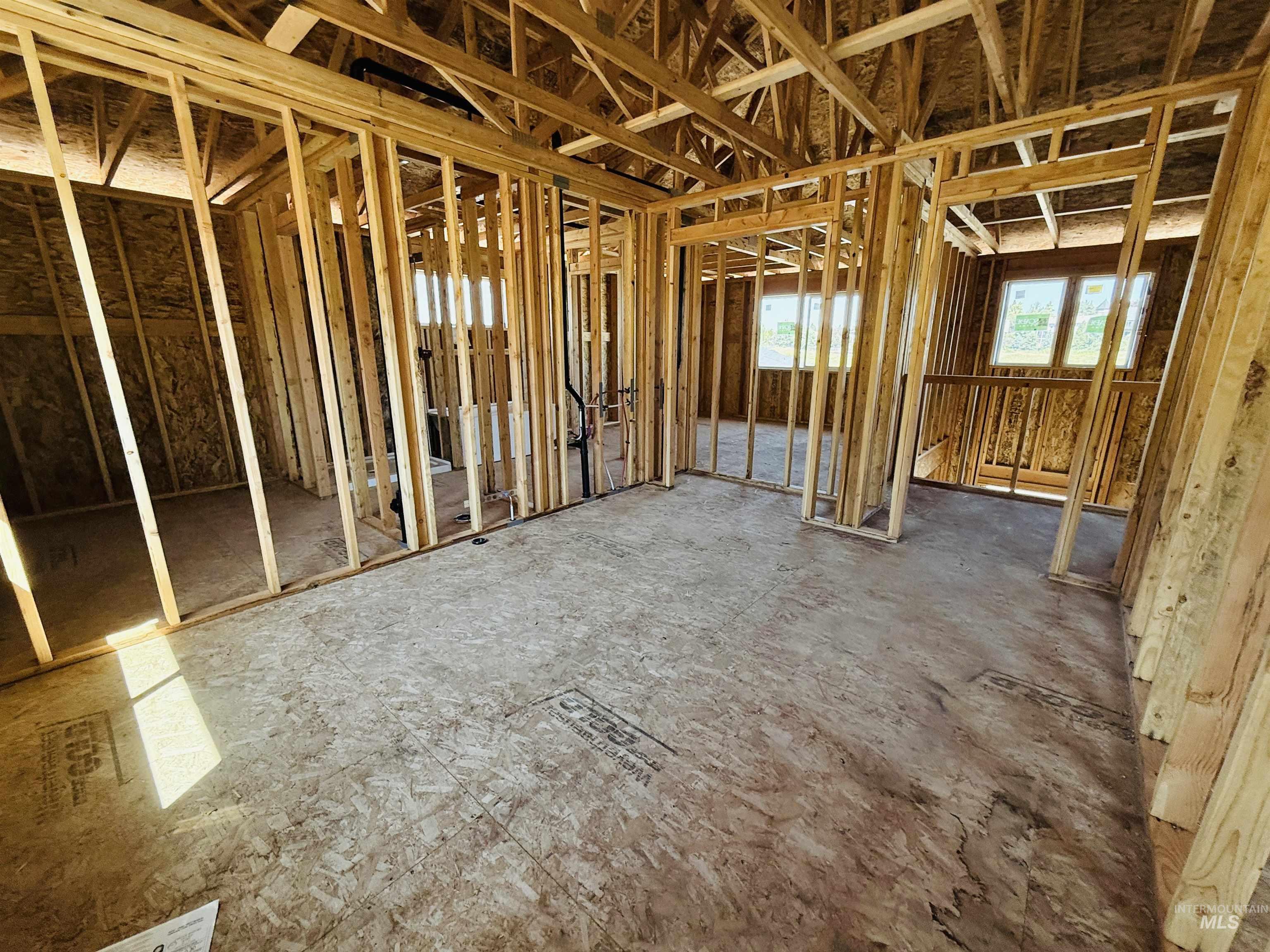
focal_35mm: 14
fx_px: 514
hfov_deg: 102.1
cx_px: 635
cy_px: 476
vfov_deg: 85.7
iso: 125
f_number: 2.2
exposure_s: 1/99
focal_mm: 2.22
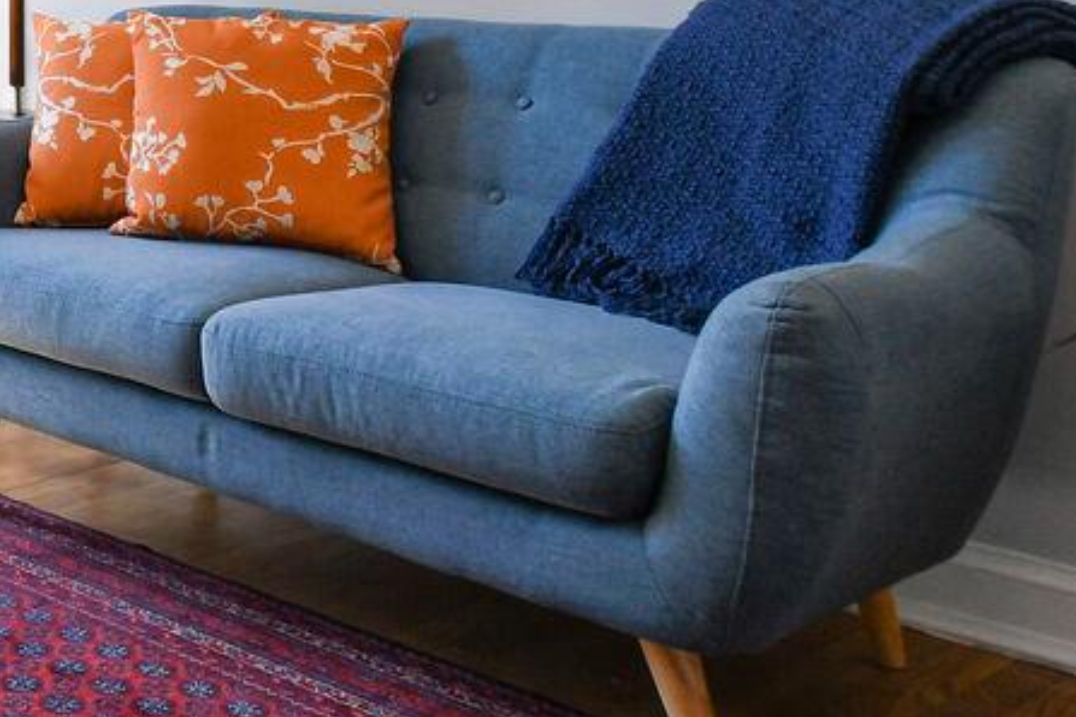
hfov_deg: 27.1
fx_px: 1733
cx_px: -428
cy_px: -51
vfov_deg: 22.2
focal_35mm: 58
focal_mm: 10
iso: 200
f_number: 8
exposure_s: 1/80
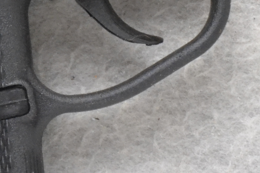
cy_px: 34
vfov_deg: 4.2
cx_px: 6
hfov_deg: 6.2
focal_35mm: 329
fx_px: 2376
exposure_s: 1/160
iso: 3200
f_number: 20
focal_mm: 52
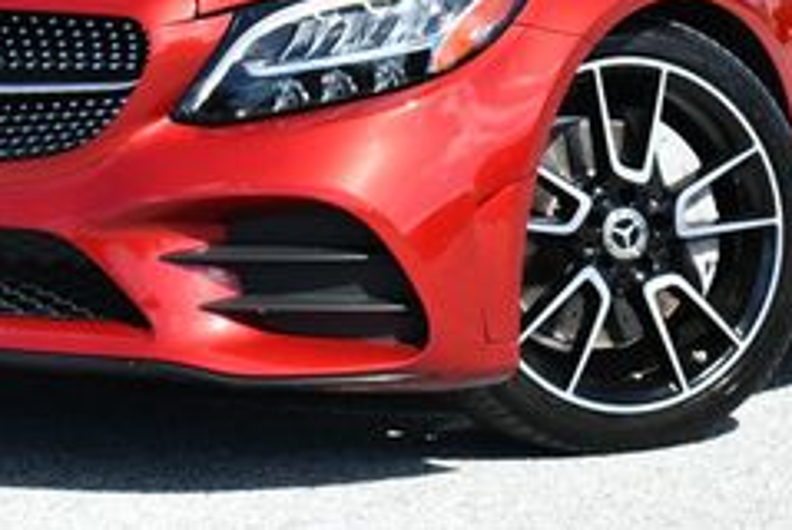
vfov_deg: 8.4
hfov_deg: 12.7
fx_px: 3546
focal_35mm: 161
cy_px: -176
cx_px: 527
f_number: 8
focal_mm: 30
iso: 100
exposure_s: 1/250
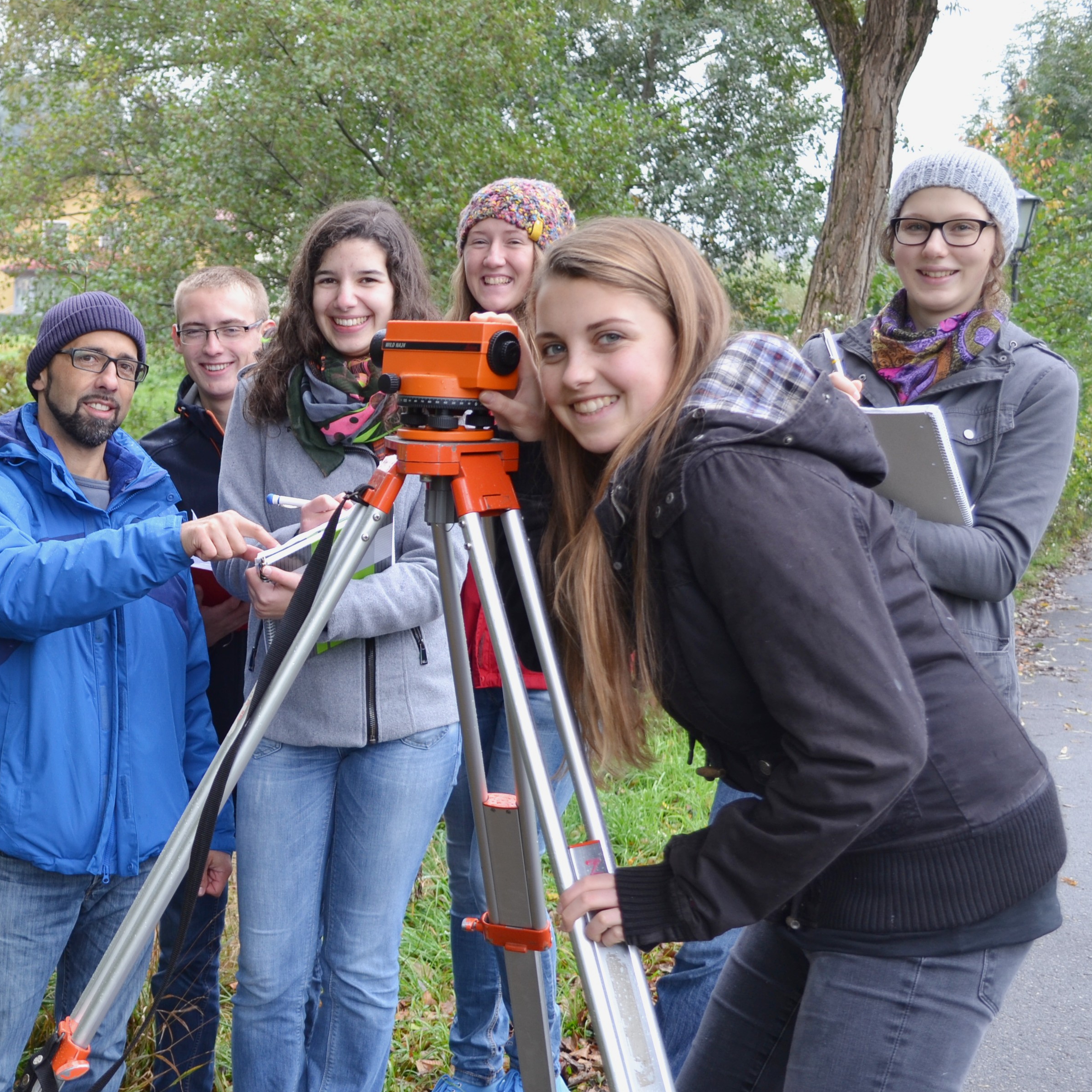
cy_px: 664
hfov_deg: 33.4
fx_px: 1749
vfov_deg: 34.5
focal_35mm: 49
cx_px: 179
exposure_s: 1/30
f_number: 3.8
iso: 100
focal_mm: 20
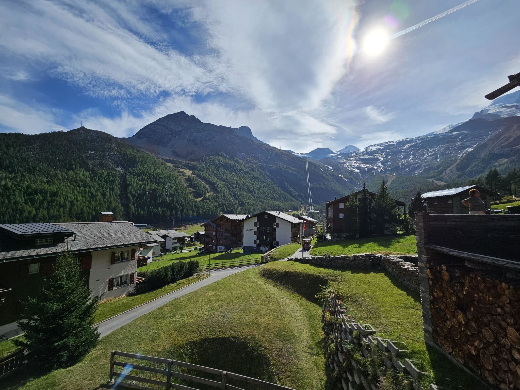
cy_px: 195
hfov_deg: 106.2
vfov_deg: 89.9
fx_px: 195
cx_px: 260
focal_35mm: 13
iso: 50
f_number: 2.2
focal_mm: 2.2
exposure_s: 1/4860
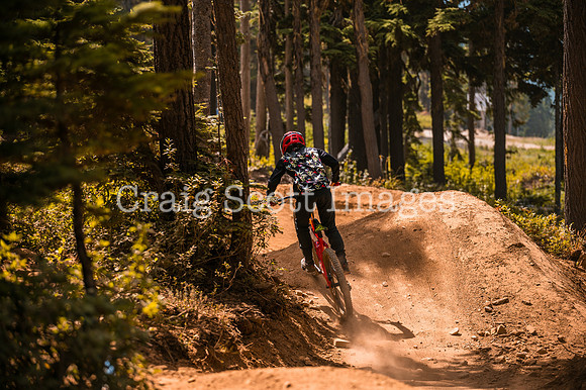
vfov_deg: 13.4
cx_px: 293
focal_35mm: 102
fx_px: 1659
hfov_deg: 20.0
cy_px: 195
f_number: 2.8
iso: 125
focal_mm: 102
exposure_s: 1/1600
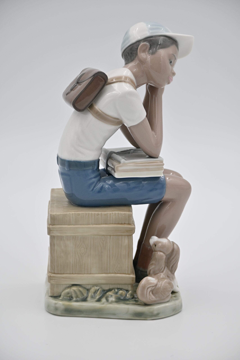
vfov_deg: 18.9
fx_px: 1080
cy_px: 180
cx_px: 120
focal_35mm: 108
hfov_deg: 12.7
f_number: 4.8
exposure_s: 1/160
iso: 100
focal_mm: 72
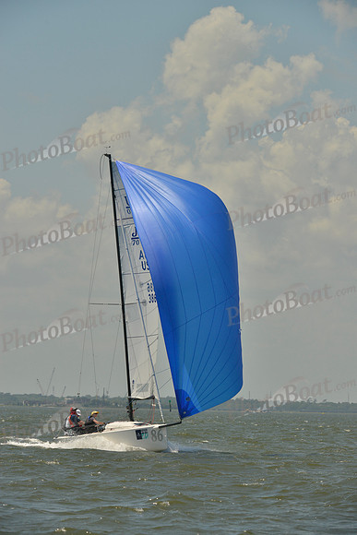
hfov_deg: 6.5
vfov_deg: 9.8
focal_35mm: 210
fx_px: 3122
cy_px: 268
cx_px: 178
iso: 280
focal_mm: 210
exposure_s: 1/1250
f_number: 10
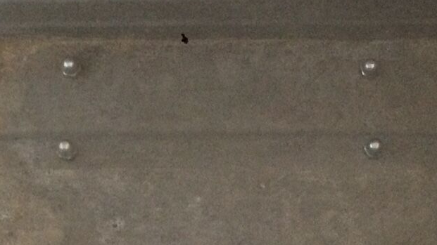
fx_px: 962
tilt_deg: -73.0
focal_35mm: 83
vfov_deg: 14.4
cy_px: 210
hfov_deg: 25.6
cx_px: 201
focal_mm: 4.15
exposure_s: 1/25
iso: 320
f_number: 2.2
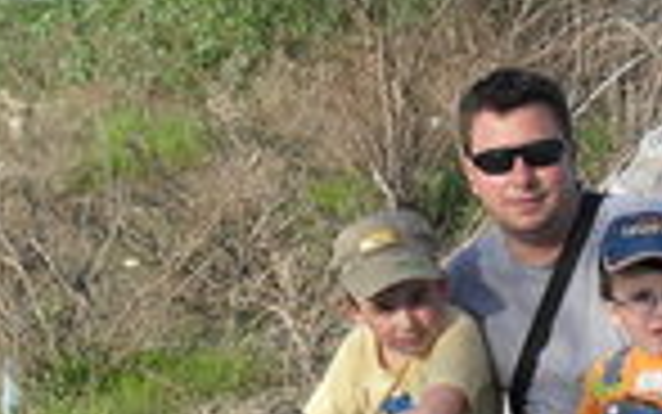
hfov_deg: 21.4
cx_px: 518
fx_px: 1733
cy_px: 326
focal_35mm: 96
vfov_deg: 13.6
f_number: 8.3
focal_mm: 6.3
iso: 80
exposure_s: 1/125
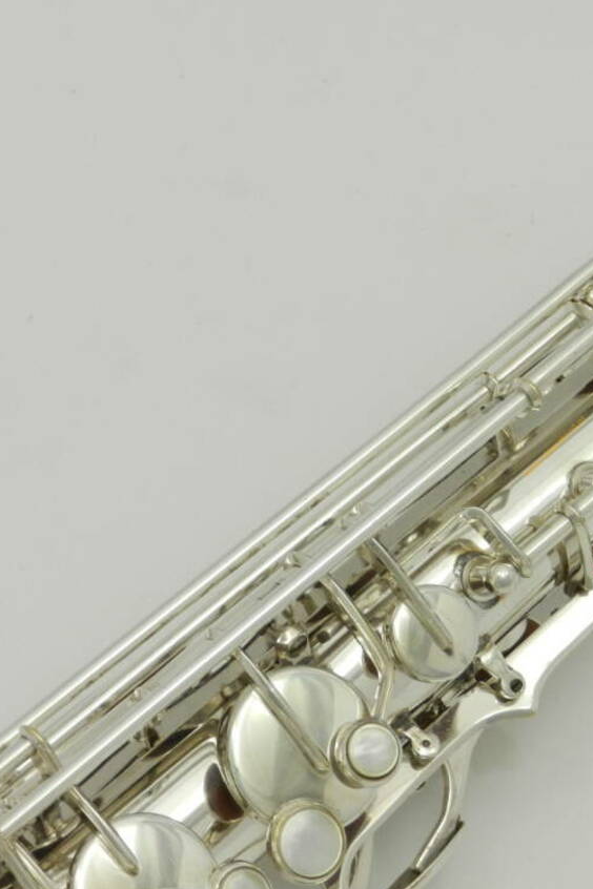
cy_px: 446
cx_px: 554
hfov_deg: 5.2
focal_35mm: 266
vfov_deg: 7.7
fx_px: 6572
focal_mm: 34
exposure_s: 1/40
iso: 400
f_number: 5.5
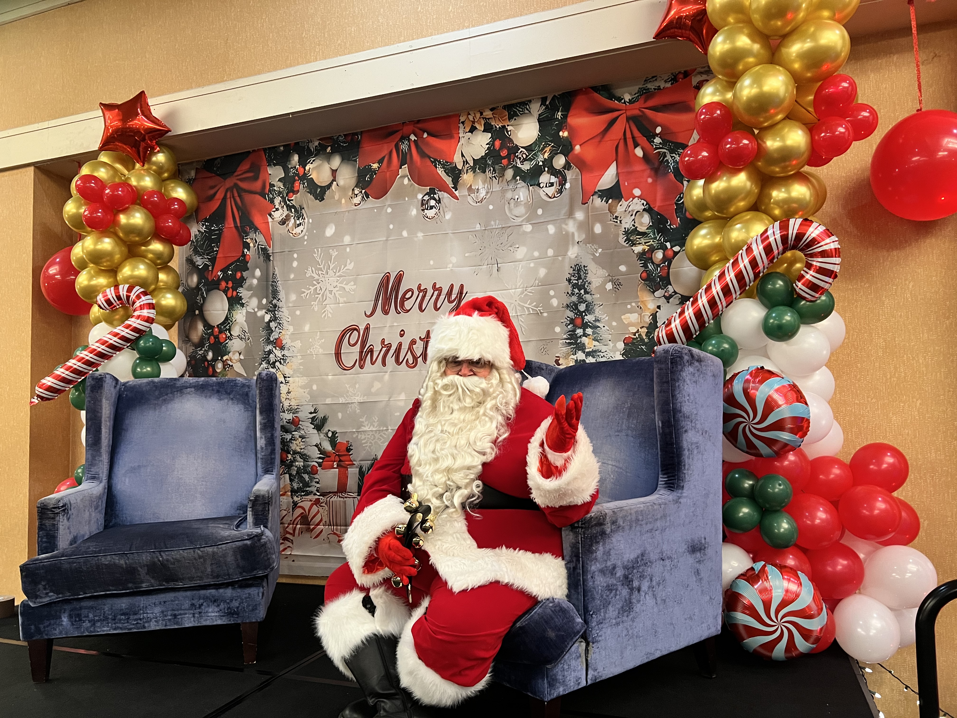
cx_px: 478
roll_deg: +1.5
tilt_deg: +3.6
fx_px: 719
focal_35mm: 26
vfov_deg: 53.1
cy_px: 359
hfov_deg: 67.3
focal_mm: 5.7
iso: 400
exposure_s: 1/60
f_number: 1.5
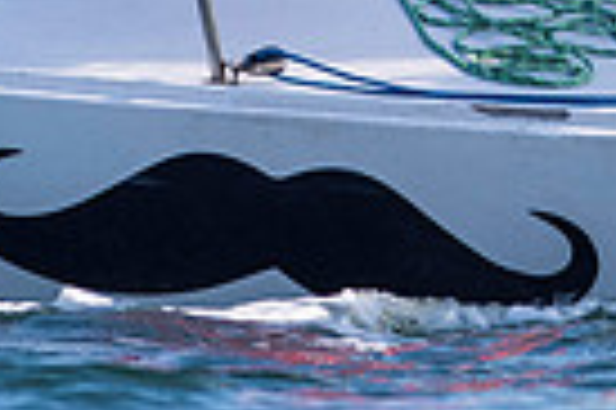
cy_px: -394
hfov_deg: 1.0
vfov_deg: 0.7
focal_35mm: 2025
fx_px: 34608
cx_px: 301
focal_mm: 300
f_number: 5
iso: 200
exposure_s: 1/2000
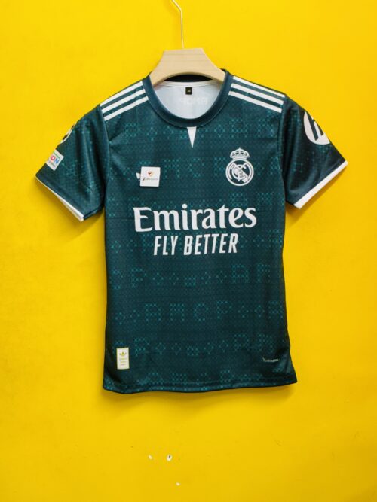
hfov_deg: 28.0
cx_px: 188
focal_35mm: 52
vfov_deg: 36.8
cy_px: 251
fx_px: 755
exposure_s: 1/50
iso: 32
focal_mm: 5.96
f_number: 1.6
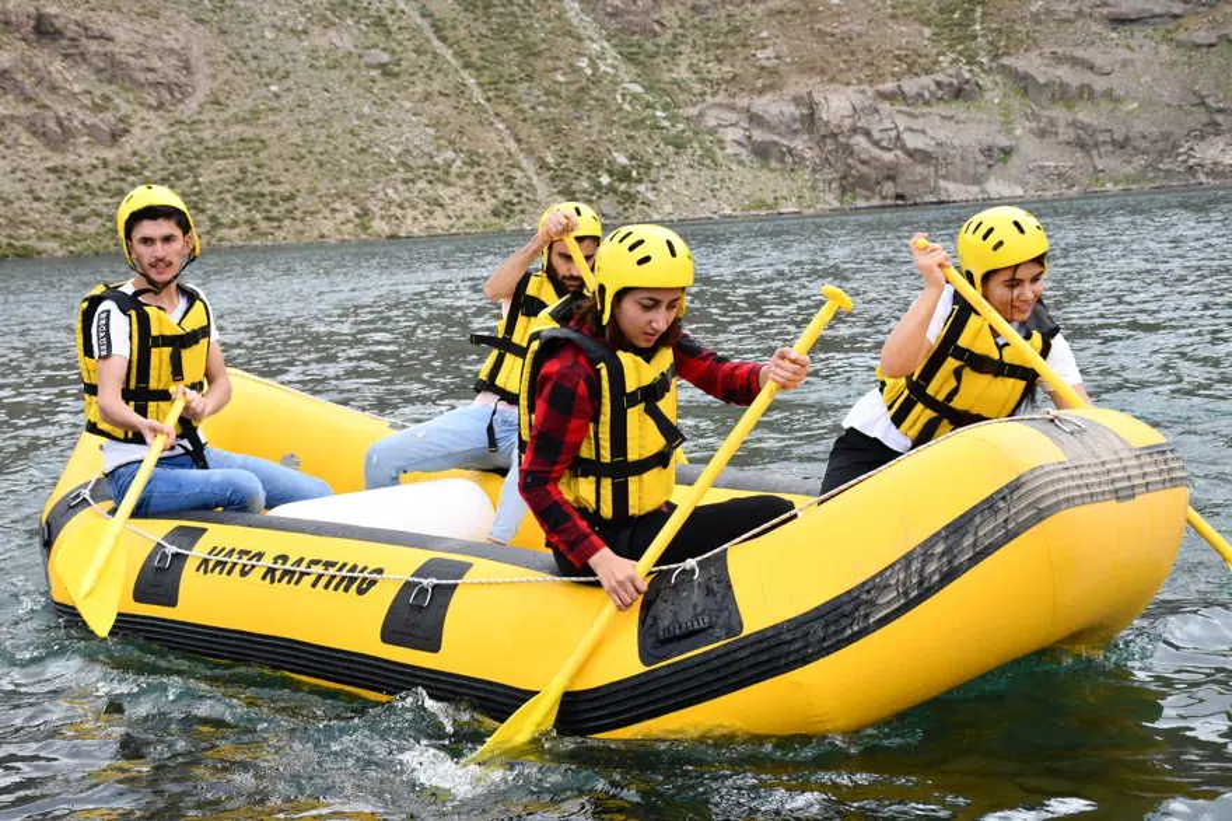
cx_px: 616
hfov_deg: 35.1
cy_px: 410
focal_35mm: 57
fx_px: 1950
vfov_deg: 23.8
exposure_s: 1/250
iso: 180
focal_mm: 38
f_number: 8
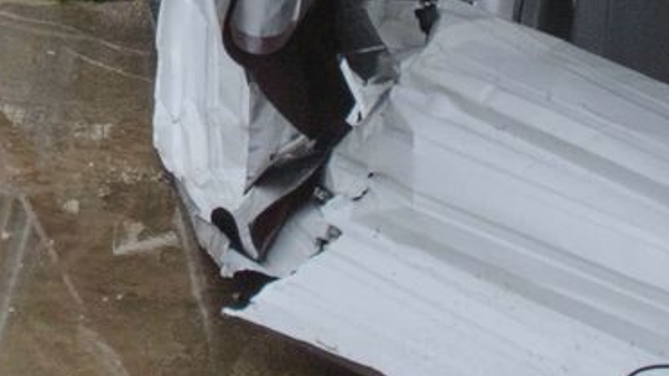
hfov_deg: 13.5
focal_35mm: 155
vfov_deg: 7.5
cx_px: -135
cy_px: -360
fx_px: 2750
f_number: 6.3
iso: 400
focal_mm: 18
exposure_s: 1/160
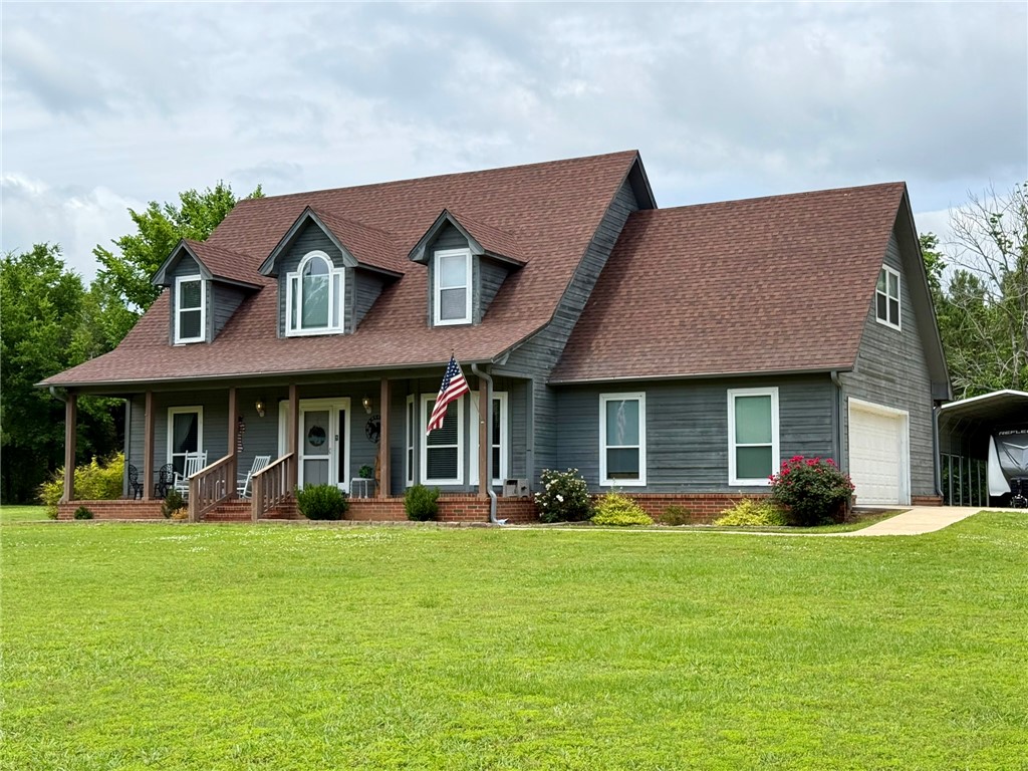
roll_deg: +0.0
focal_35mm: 48
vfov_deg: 30.3
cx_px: 514
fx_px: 1425
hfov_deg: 39.7
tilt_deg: +5.5
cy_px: 386
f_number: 1.78
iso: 80
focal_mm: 6.76
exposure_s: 1/4587
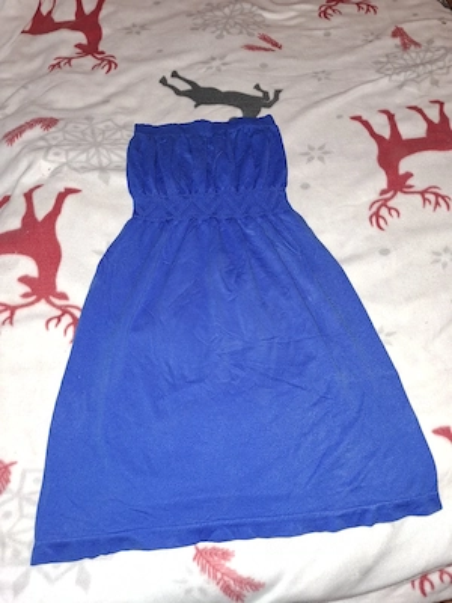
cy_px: 302
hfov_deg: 58.9
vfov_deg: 73.9
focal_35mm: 23
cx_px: 226
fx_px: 400
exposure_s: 1/50
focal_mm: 5.54
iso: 320
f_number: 1.8
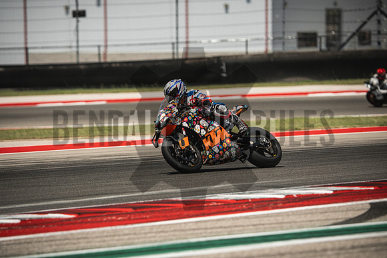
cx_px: 194
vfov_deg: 4.6
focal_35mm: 300
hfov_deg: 6.9
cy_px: 129
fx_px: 3226
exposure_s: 1/2000
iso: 160
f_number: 2.8
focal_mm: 200
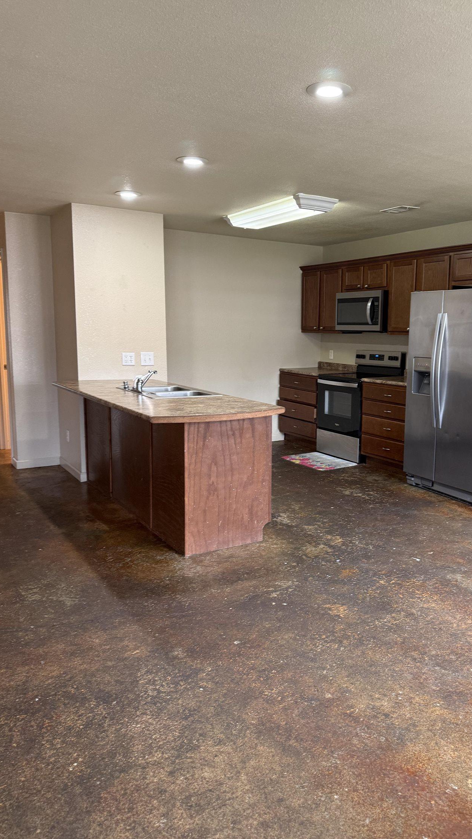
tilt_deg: -8.2
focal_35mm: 27
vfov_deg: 69.9
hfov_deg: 42.5
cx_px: 305
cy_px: 420
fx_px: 601
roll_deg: -2.2
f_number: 1.78
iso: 200
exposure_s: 1/60
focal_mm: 6.76
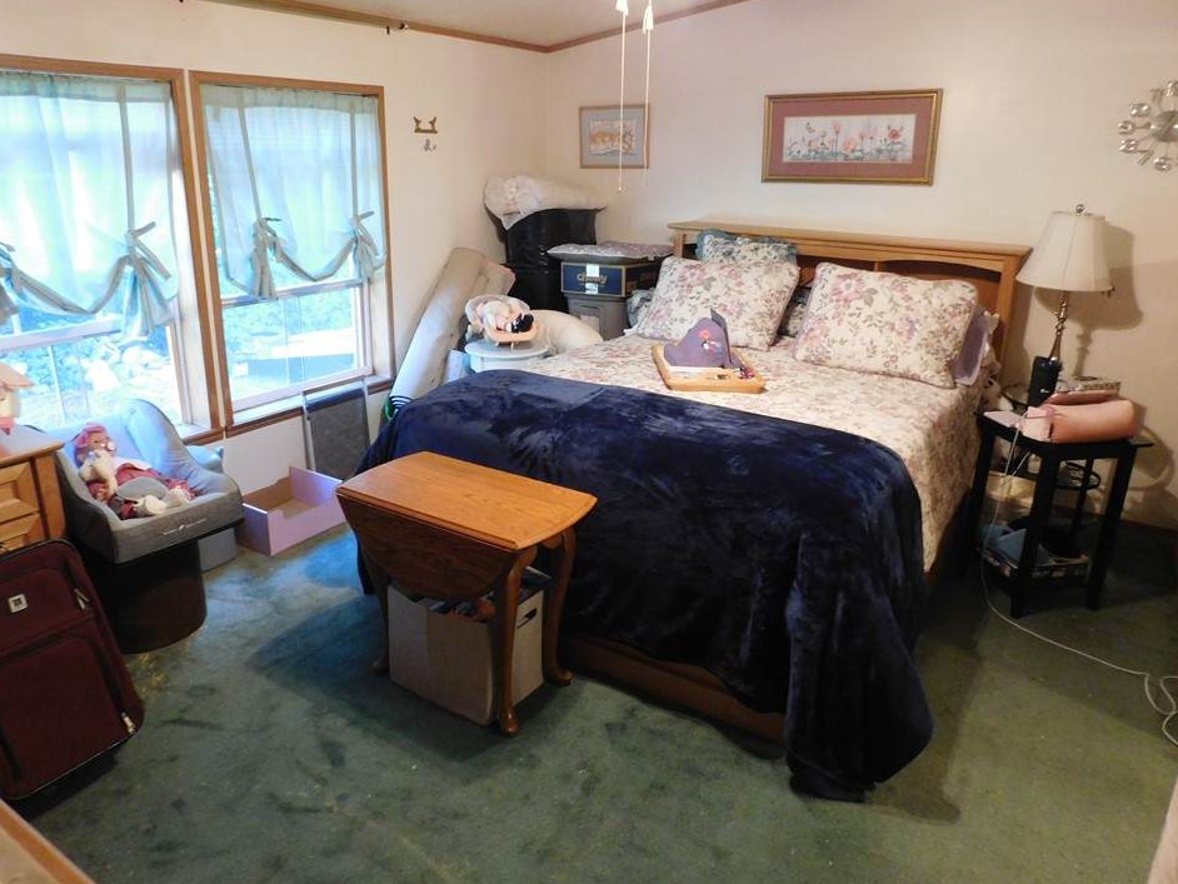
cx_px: 569
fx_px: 851
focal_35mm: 25
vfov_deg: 54.9
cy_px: 426
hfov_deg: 69.4
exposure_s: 1/13
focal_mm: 4
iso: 400
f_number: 3
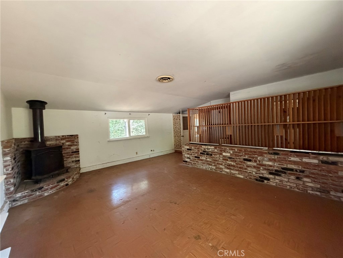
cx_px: 172
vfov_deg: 85.7
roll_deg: +2.7
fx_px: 139
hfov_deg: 102.1
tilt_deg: -2.3
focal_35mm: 14
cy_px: 129
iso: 640
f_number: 2.2
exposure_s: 1/60
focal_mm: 2.22
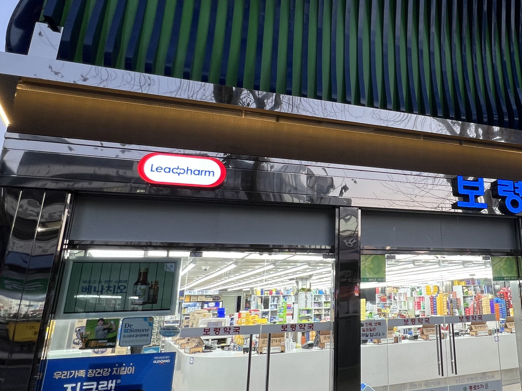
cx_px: 401
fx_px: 377
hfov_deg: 64.6
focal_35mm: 25
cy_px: 190
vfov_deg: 54.9
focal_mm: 1.57
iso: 80
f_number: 1.8
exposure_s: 1/120
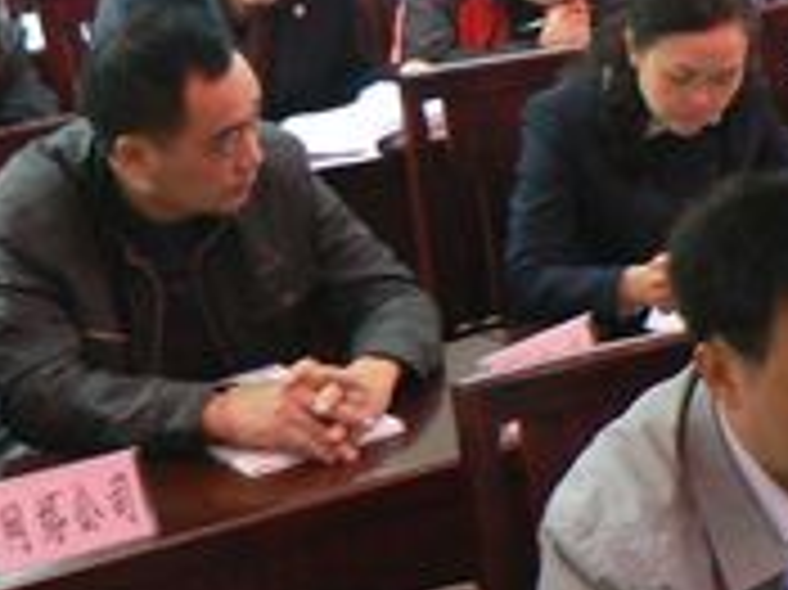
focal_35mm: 103
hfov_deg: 18.5
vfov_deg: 14.3
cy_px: 250
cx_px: 824
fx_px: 2343
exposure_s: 1/8
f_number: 2.8
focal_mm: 6
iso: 200
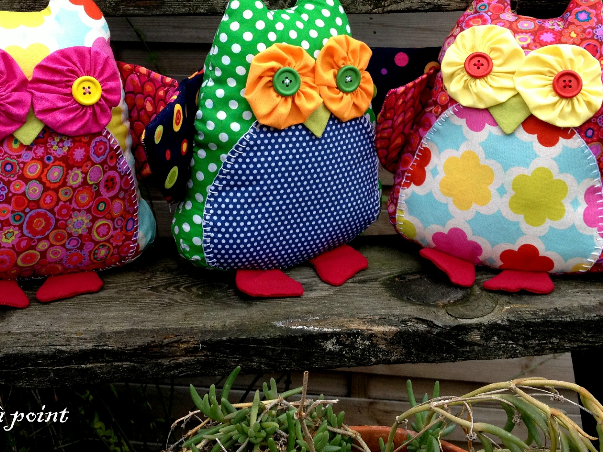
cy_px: 120
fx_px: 923
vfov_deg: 27.2
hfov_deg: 36.2
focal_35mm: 53
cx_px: 304
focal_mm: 4.28
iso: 100
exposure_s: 1/120
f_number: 2.4
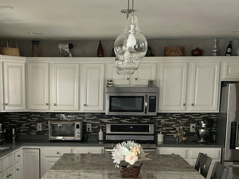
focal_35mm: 63
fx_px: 435
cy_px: 176
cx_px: 84
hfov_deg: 30.5
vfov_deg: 22.5
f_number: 1.8
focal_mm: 3
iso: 160
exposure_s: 1/60
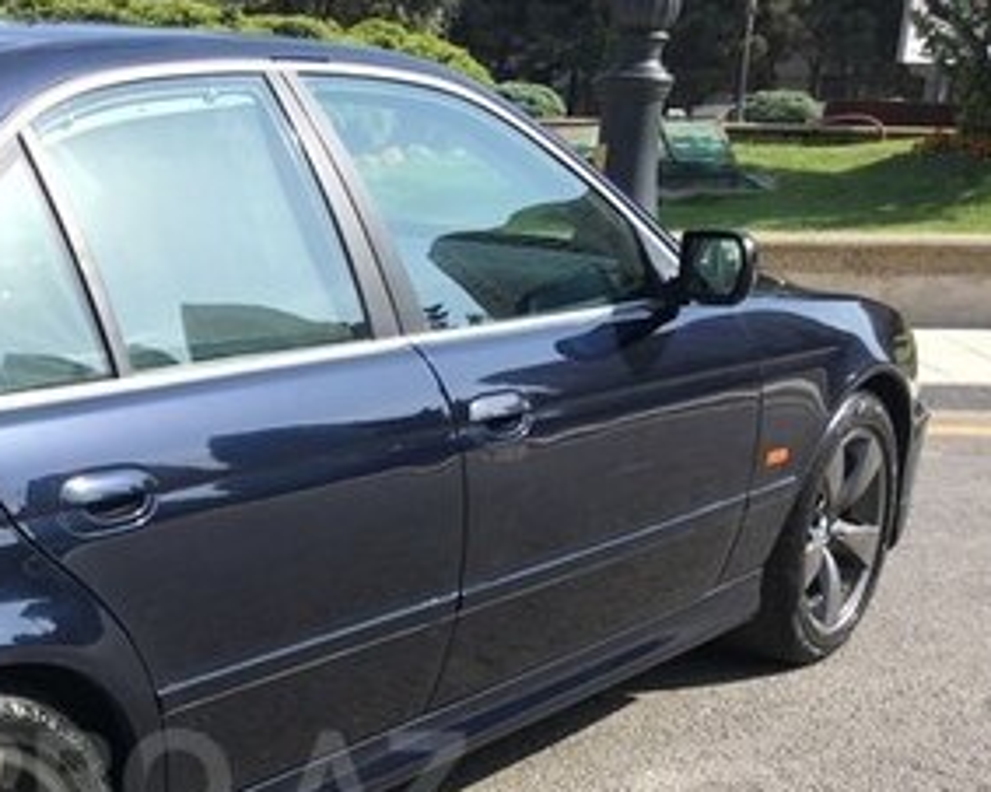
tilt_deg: -17.8
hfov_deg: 27.7
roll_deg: -3.3
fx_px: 1934
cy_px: 783
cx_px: 109
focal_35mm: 66
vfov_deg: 22.3
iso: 25
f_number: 2.2
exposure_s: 1/587
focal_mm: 4.15
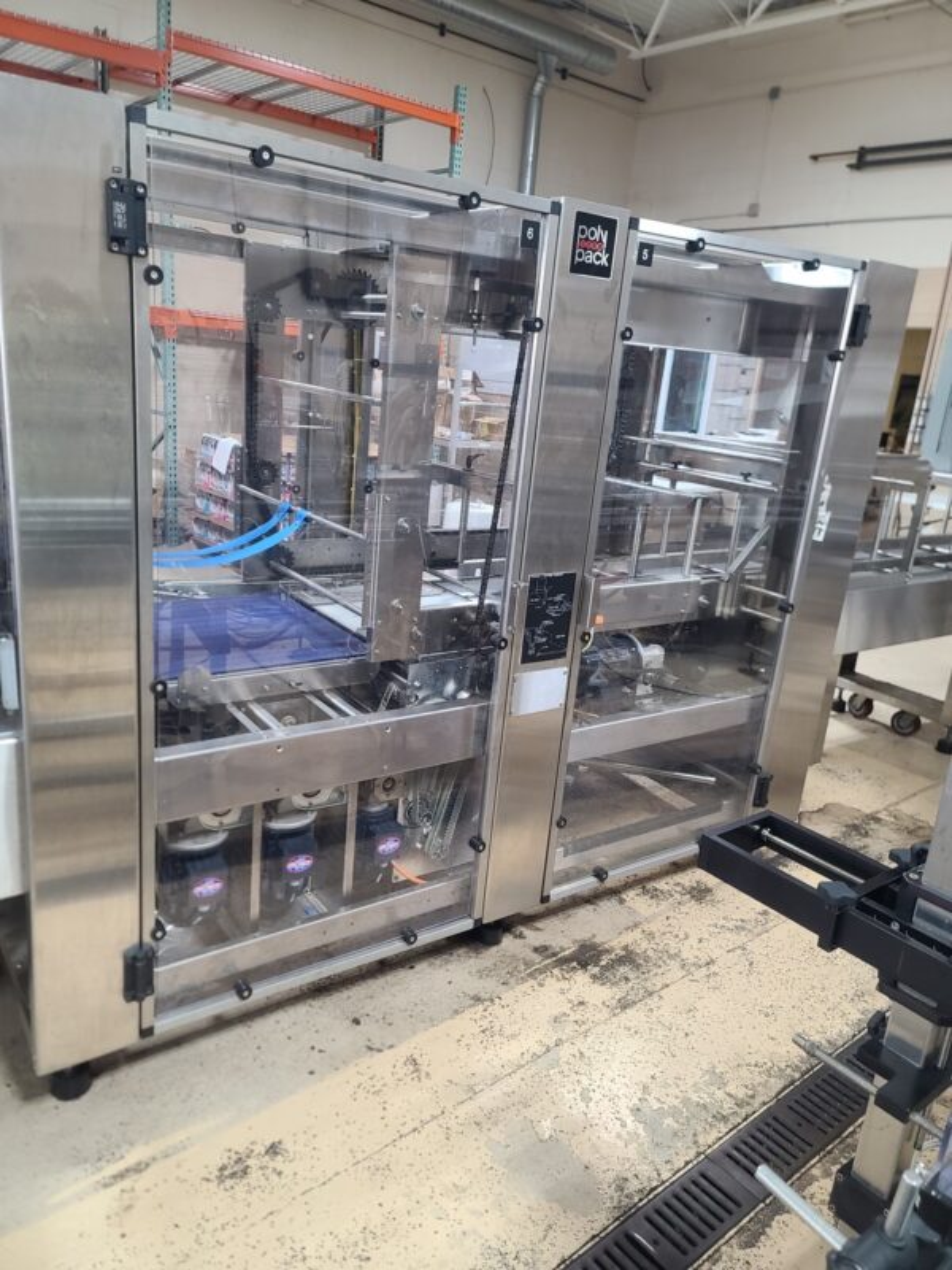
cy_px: 635
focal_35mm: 25
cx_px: 476
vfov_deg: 69.4
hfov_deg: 54.9
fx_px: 917
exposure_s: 1/40
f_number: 1.8
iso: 200
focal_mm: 7
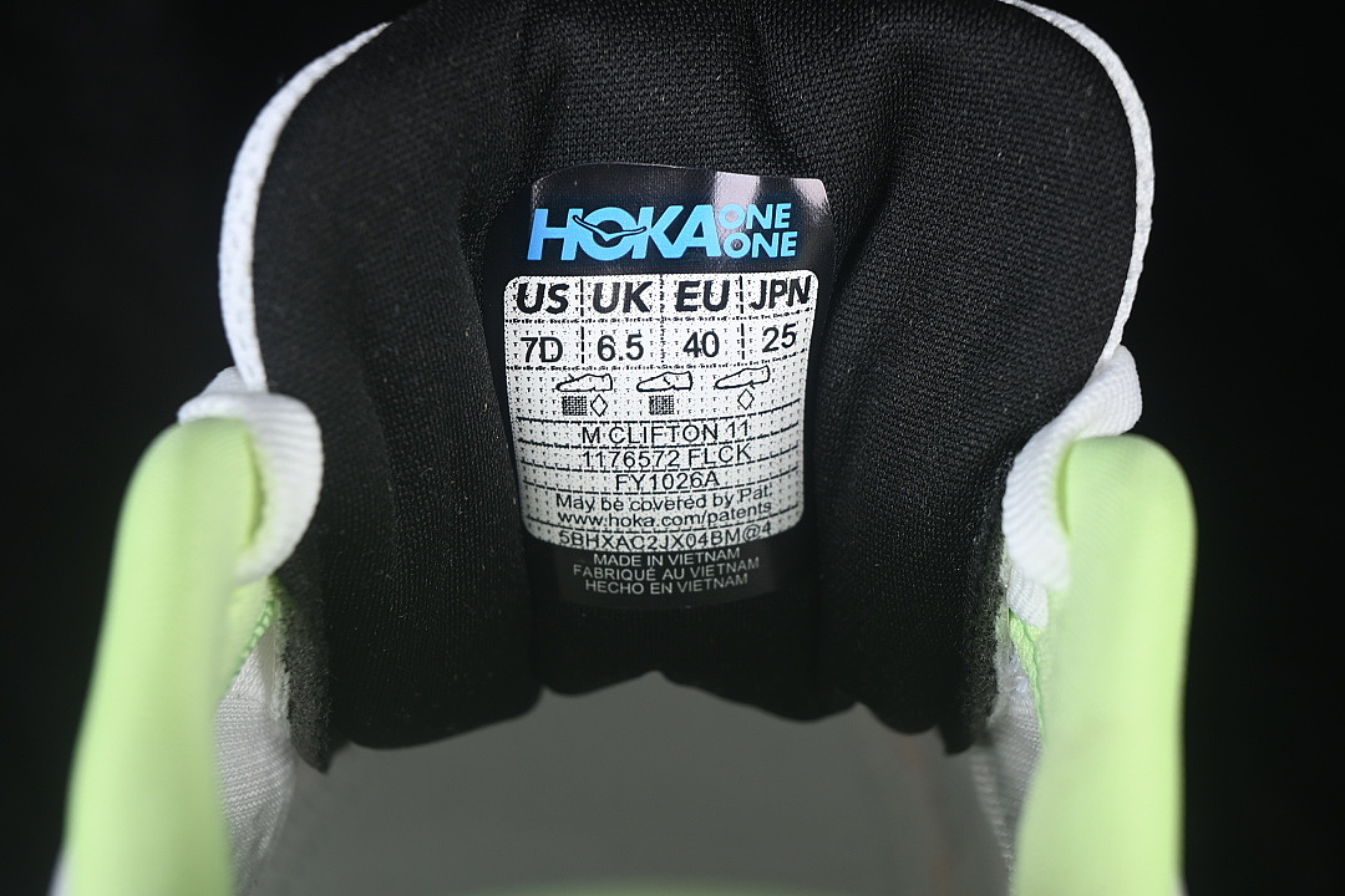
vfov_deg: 18.2
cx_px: 672
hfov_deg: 27.0
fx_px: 2802
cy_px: 448
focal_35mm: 75
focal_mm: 50
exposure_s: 1/80
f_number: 7.1
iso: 160
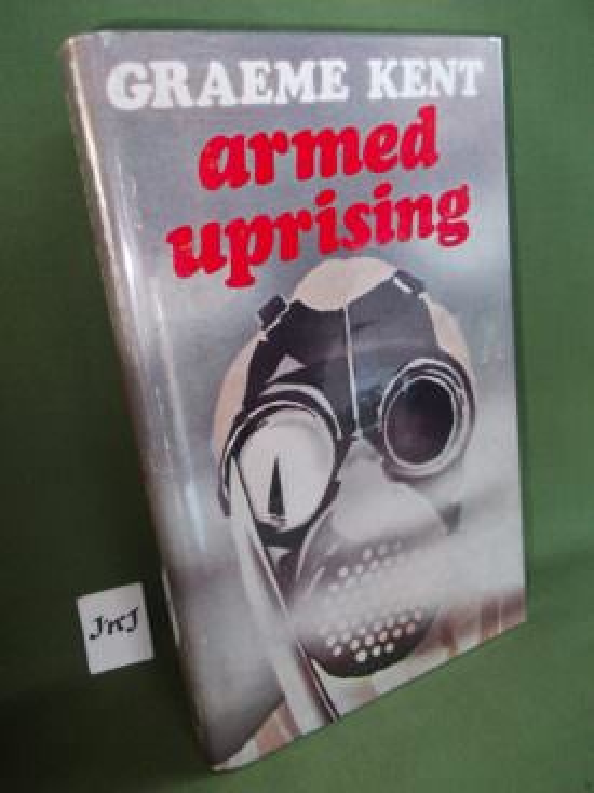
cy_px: 396
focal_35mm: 28
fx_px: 641
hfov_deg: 49.7
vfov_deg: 63.5
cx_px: 297
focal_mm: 4
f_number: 2.7
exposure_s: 1/25
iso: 200
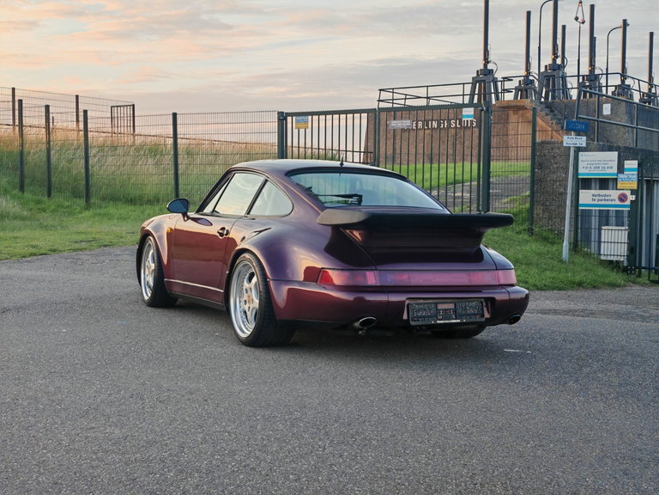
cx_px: 330
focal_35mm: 52
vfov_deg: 28.0
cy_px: 248
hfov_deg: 36.8
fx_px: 990
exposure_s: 1/220
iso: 50
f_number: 1.6
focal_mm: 5.4
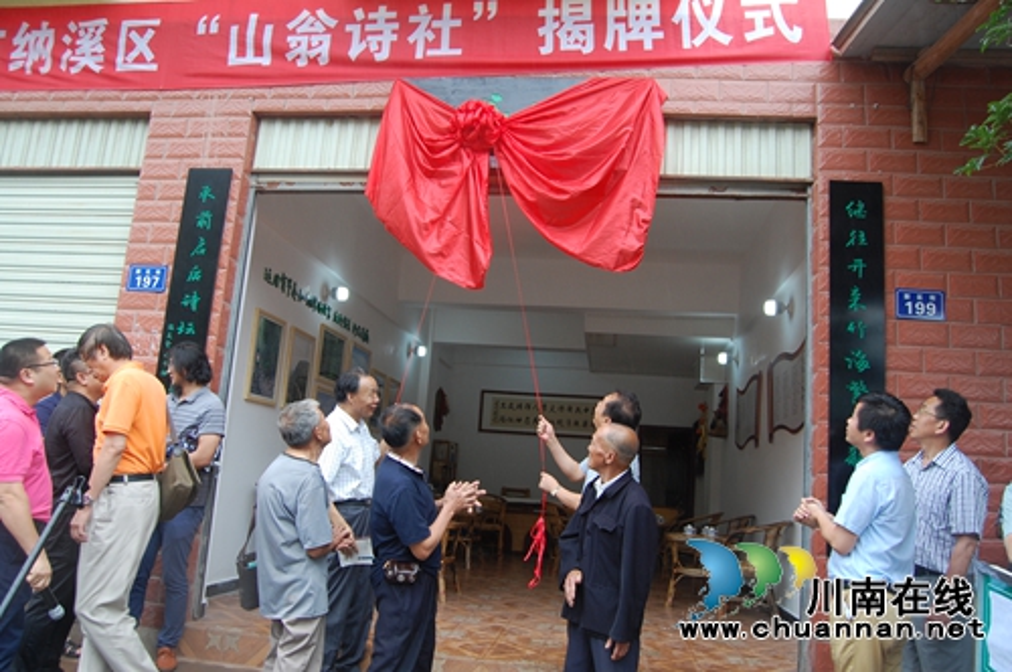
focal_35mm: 27
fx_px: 758
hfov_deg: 67.4
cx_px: 506
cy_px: 336
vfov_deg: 47.8
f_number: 5.6
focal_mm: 18
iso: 280
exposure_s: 1/125
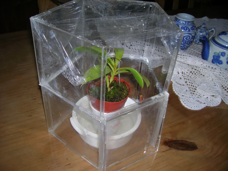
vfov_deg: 41.8
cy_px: 86
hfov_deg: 54.0
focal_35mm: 34
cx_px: 114
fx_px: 224
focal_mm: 5.7
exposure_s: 1/60.1
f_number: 2.9
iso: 50
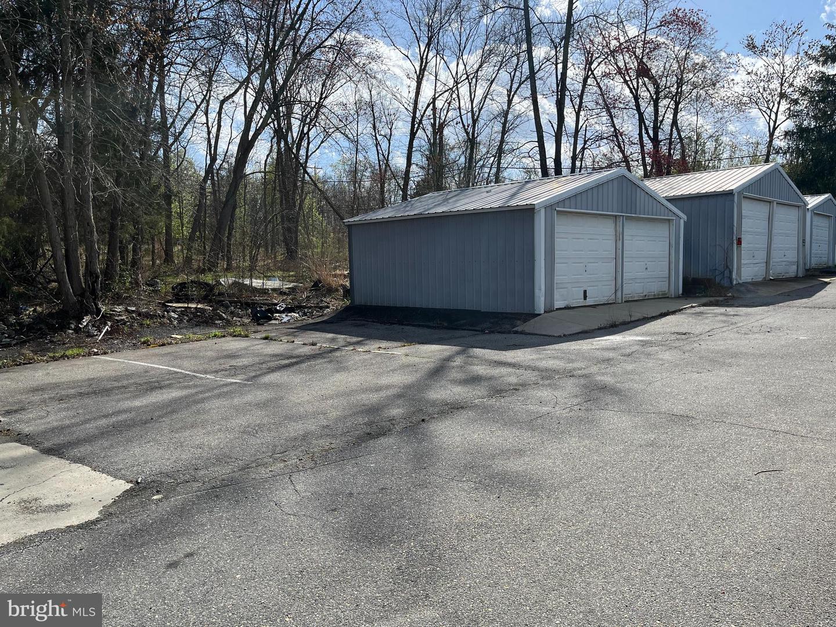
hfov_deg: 67.3
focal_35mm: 26
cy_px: 314
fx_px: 628
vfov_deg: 53.1
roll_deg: +1.9
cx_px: 418
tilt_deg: -3.7
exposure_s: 1/4149
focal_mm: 5.1
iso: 50
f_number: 1.6
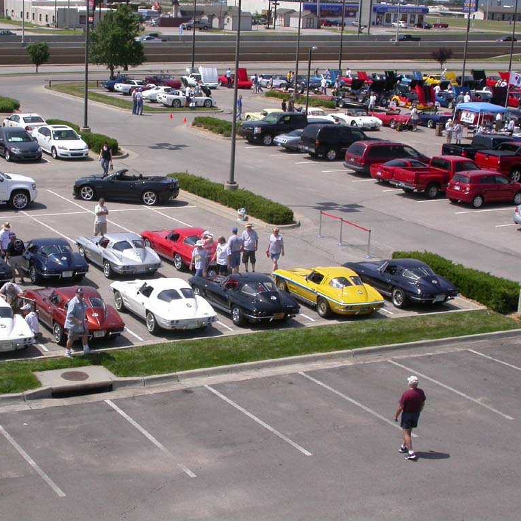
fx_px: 1175
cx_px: 173
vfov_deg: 25.0
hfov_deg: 24.9
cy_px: 259
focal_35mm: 69
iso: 100
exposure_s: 1/507
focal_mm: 12
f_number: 6.9
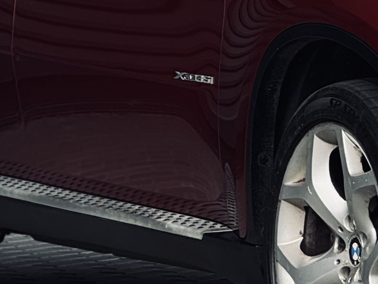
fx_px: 5601
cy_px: 14
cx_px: 507
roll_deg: +0.8
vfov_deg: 2.9
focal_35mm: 513
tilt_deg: -0.5
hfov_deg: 3.9
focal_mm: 15.66
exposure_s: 1/221
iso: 50
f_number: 2.8
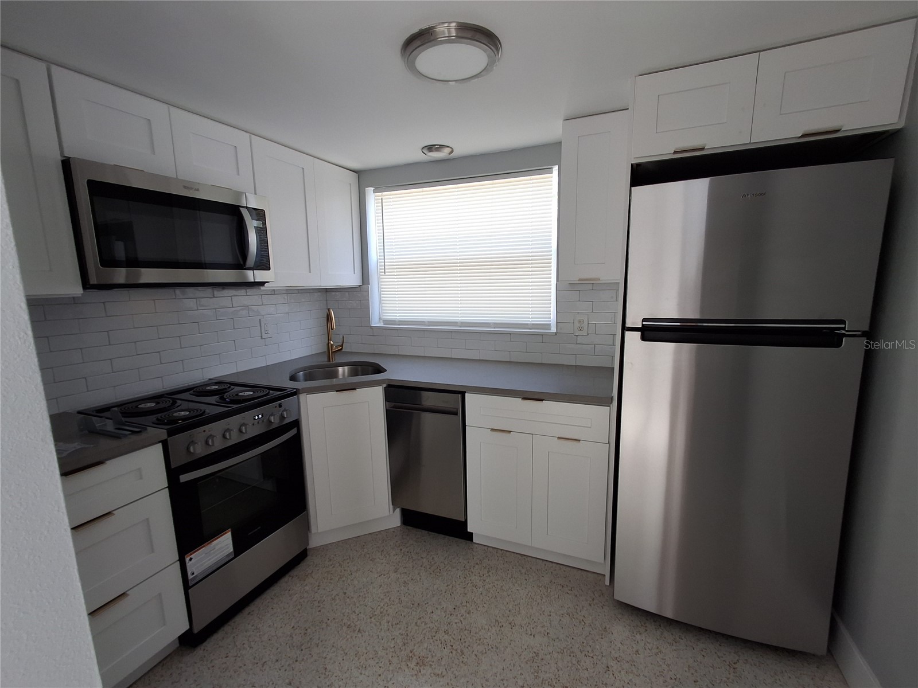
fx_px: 424
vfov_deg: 78.1
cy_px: 344
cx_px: 459
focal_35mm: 16
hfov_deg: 94.5
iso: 40
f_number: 2.2
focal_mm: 1.64
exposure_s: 1/60
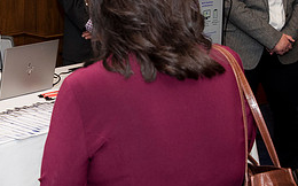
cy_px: 38
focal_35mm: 66
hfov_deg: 29.3
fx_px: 536
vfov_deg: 19.5
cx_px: 7
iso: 800
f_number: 5
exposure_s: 1/125
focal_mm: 29
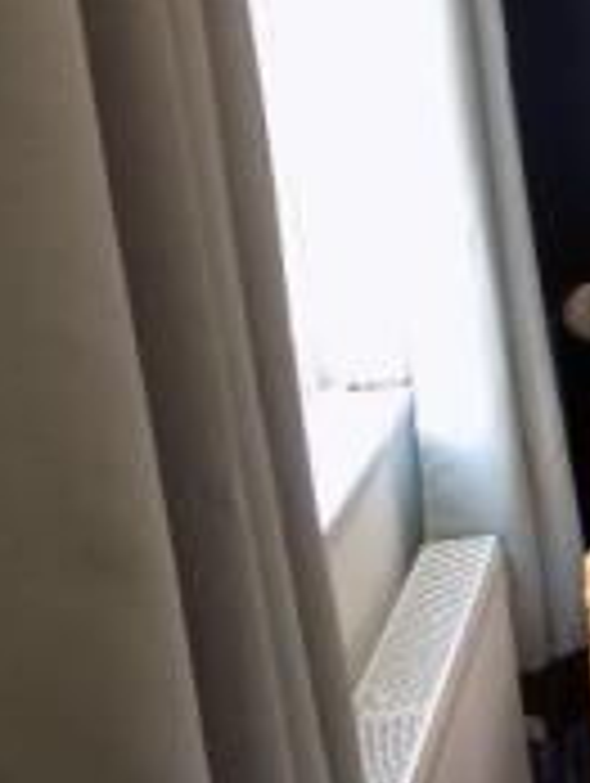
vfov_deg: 25.1
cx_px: 1299
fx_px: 1746
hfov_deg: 14.5
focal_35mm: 77
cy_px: 223
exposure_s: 1/30
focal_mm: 4
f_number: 3.1
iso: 160
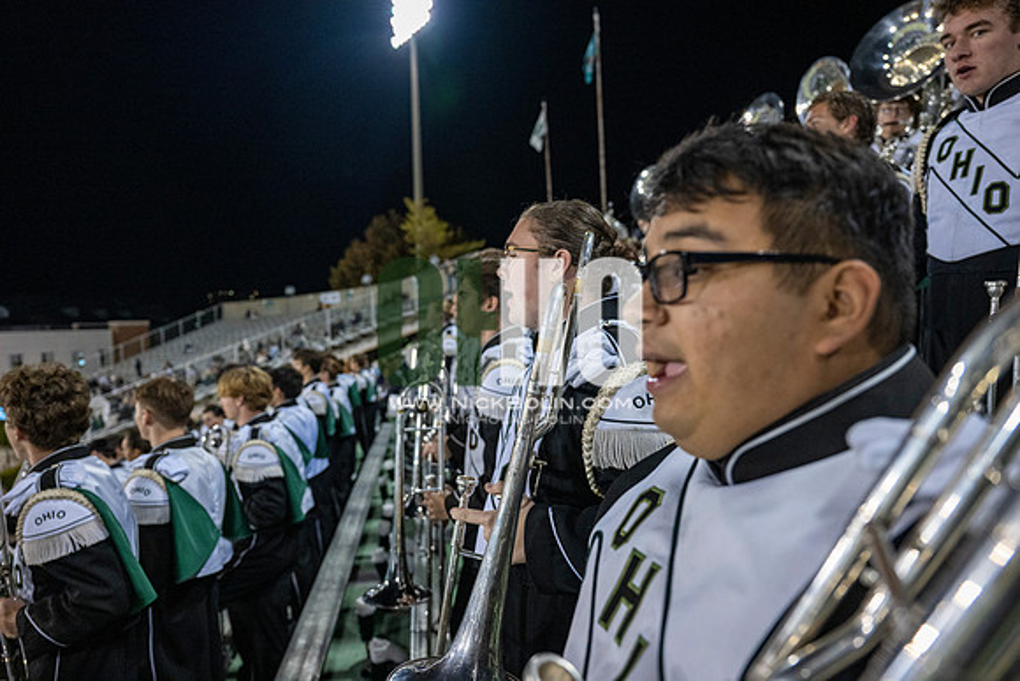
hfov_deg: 71.5
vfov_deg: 51.3
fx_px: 708
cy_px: 340
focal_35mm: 25
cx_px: 510
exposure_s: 1/500
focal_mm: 25
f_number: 3.2
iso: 2000
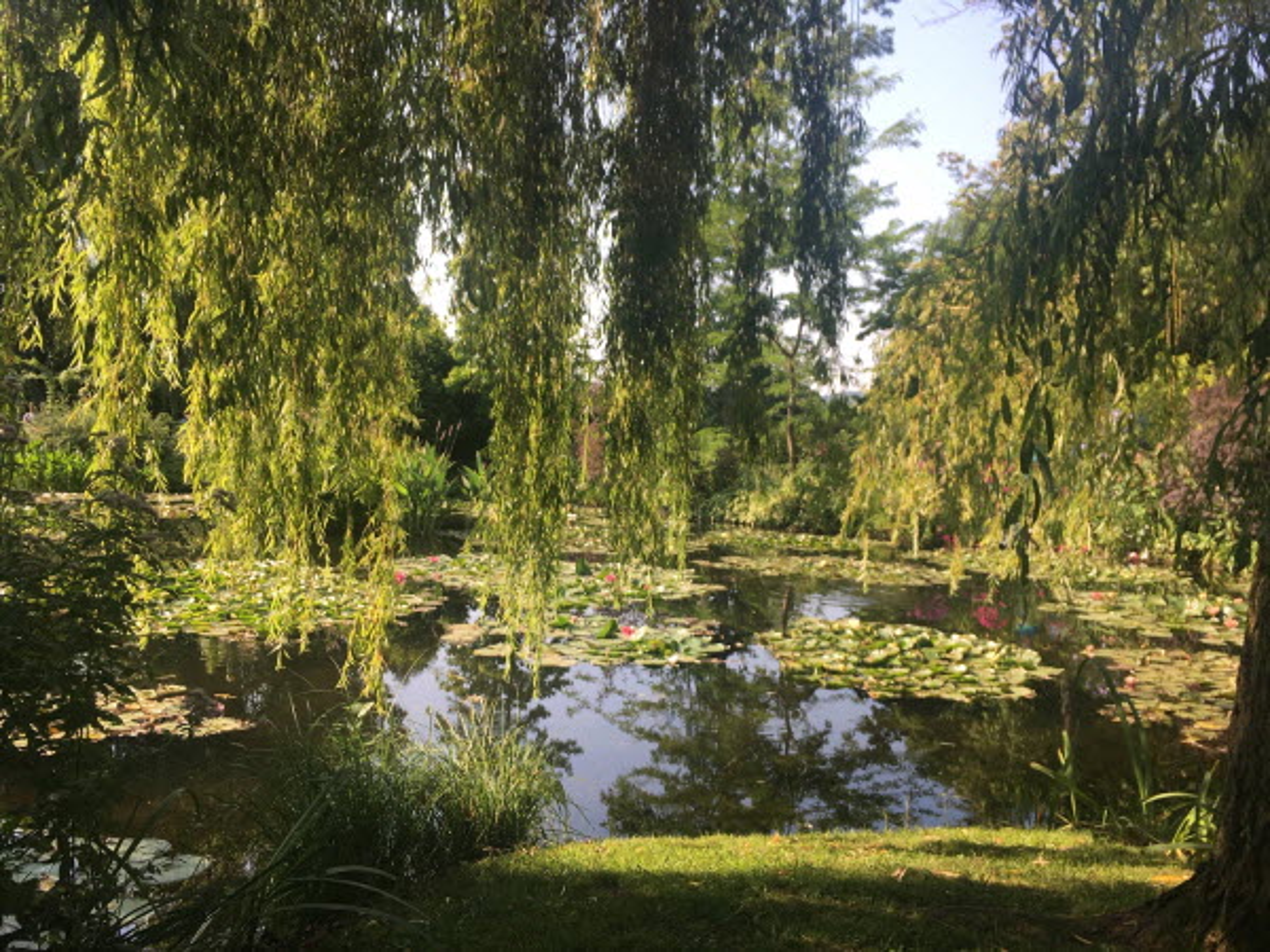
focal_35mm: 29
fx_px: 1064
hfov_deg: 61.7
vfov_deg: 48.2
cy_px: 476
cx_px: 635
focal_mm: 4.15
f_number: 2.2
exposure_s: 1/427
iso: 25
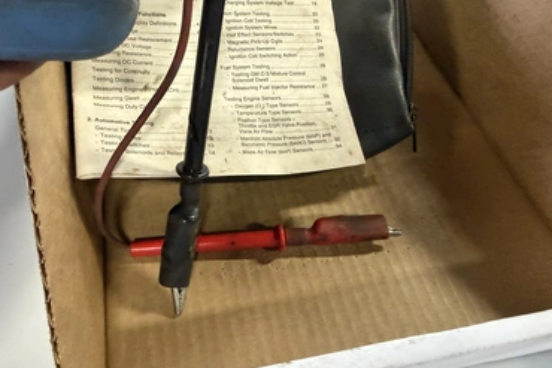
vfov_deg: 48.0
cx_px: 275
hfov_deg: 67.4
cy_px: 185
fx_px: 414
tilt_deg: -52.1
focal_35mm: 27
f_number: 2.2
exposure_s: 1/60
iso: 500
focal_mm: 2.22
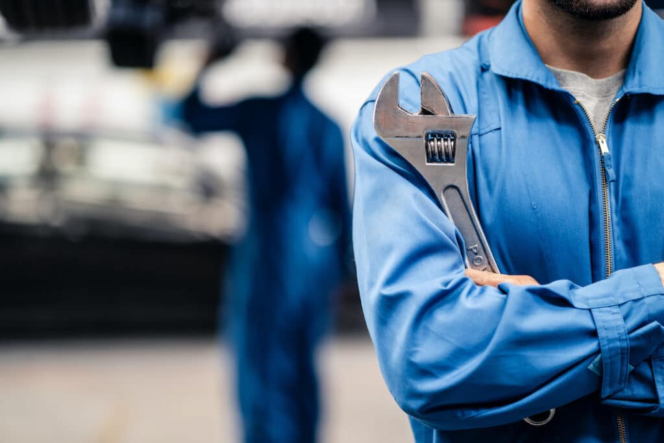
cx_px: 332
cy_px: 222
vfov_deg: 16.1
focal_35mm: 85
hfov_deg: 23.9
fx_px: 1568
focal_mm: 85
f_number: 2
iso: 320
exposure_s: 1/250
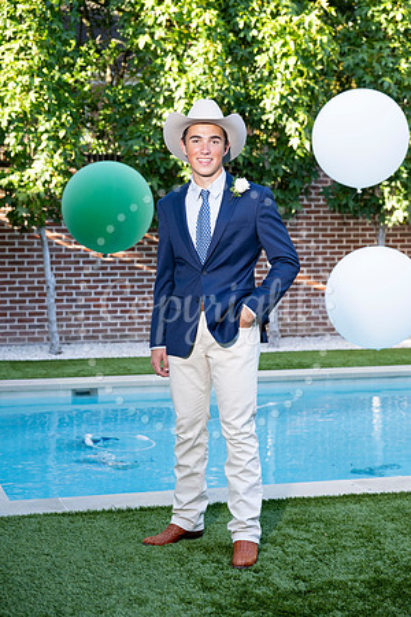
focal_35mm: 65
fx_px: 1113
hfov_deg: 20.9
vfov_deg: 31.0
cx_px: 206
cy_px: 308
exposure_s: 1/200
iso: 400
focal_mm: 65
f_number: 4.5
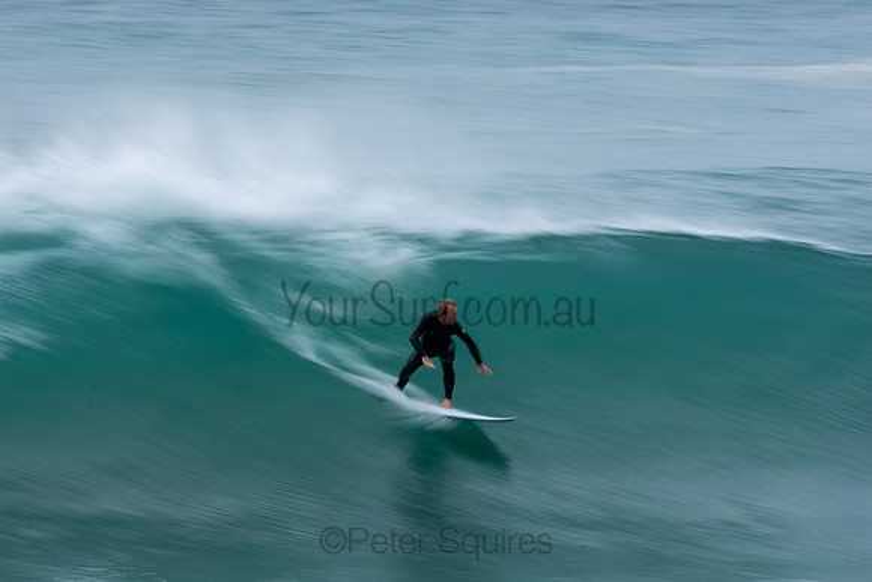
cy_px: 291
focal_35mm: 750
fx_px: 18170
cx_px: 436
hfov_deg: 2.7
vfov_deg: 1.8
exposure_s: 1/20
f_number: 22
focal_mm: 500
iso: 100
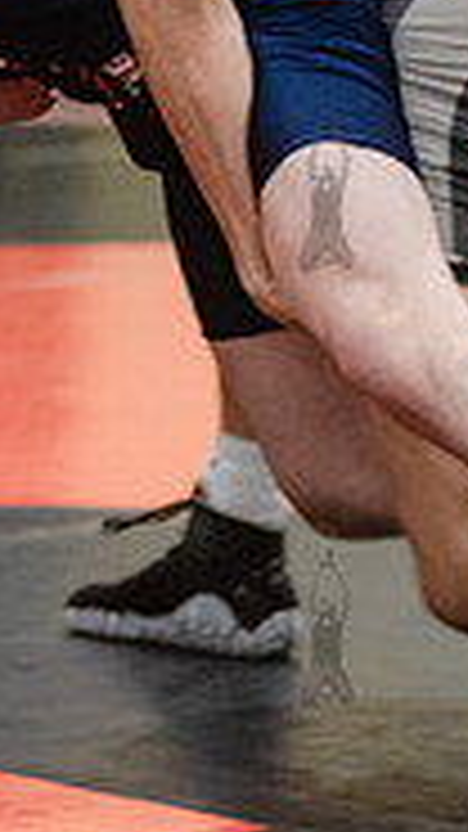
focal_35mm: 328
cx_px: 324
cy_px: 191
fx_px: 7239
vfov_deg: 6.6
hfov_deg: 3.7
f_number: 4
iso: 4000
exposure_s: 1/400
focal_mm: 100
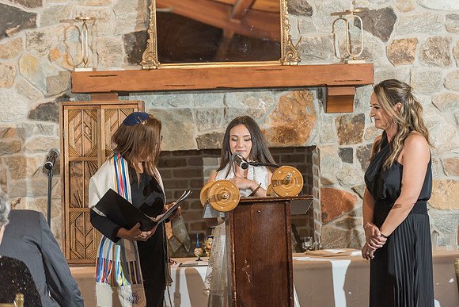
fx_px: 1722
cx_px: 230
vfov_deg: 10.2
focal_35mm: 135
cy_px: 154
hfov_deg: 15.2
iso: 1250
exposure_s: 1/125
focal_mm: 135
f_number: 4.5
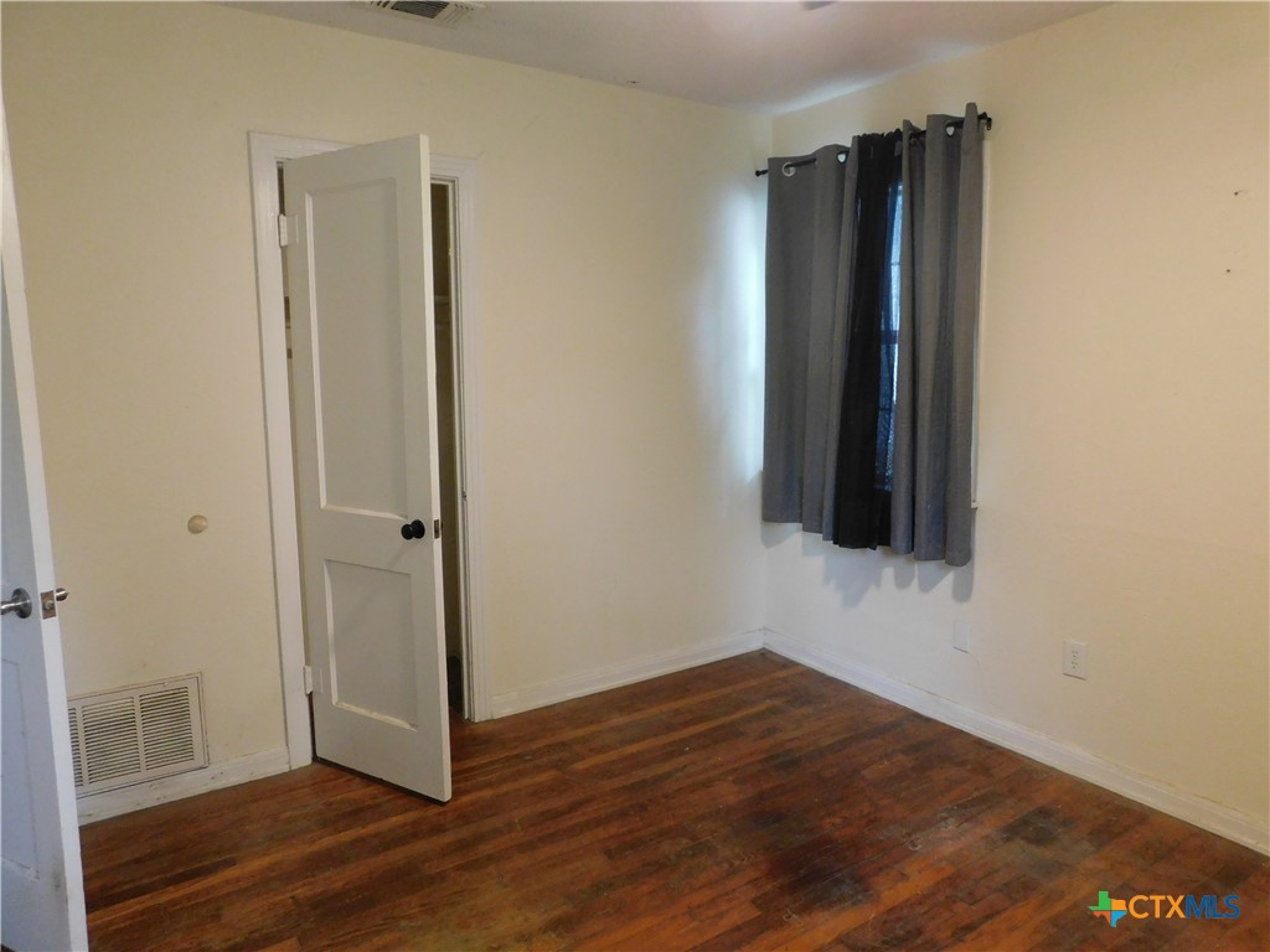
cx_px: 635
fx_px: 844
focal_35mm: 23
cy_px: 476
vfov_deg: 58.9
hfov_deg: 73.9
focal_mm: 4
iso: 400
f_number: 3
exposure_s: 1/20
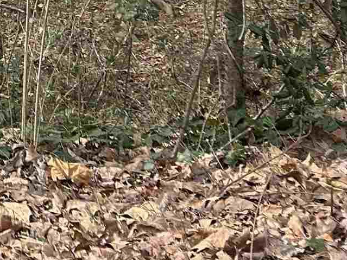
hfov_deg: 12.4
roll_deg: -2.3
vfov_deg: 10.4
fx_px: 1253
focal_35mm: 125
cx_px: -484
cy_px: -335
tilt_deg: +3.2
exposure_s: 1/814
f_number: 1.5
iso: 50
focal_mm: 5.7
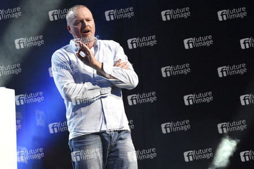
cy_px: 84
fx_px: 1533
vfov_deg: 6.3
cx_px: 127
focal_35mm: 218
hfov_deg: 9.5
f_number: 8
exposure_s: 1/125
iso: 3200
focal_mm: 145
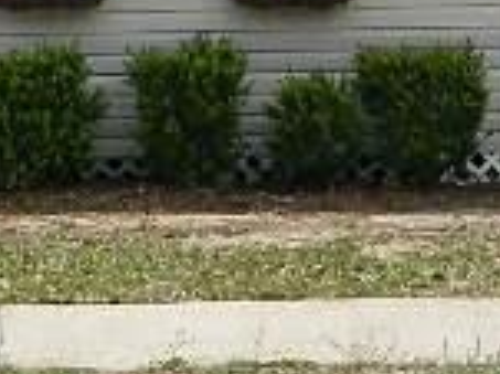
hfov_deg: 11.4
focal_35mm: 170
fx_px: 2454
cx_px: -89
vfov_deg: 8.6
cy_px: -159
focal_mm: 4.5
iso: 110
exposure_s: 1/200
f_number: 8.7
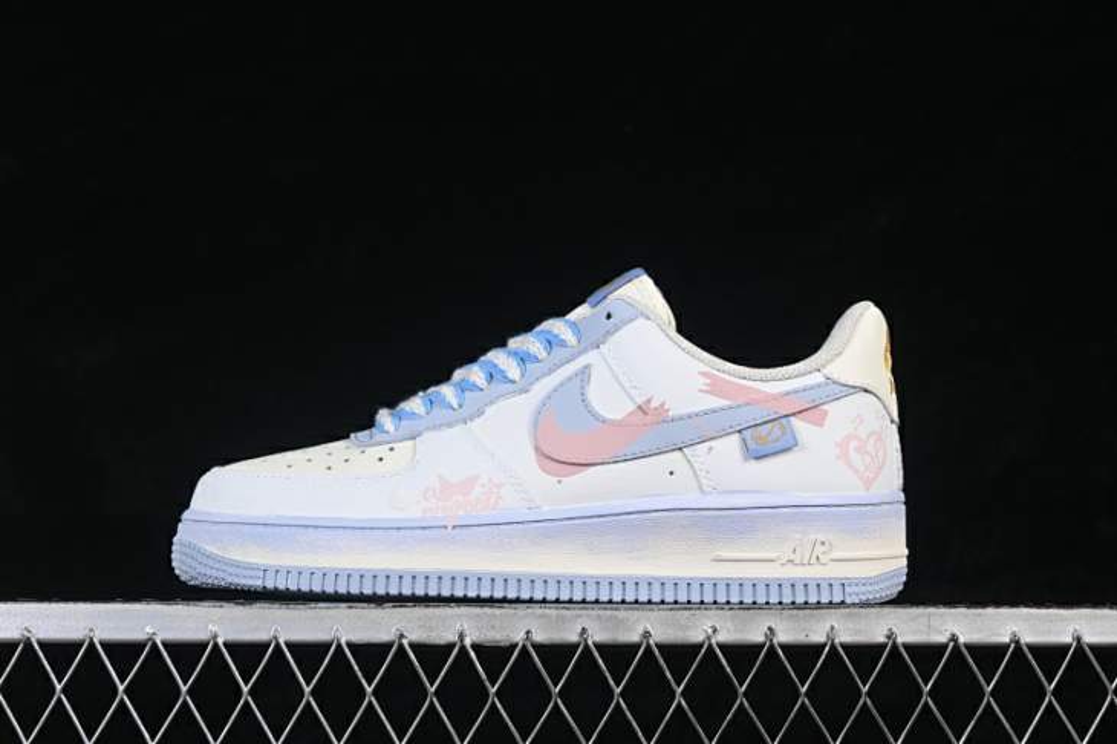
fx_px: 2326
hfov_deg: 27.0
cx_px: 558
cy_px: 372
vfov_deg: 18.2
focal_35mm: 75
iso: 160
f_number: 8
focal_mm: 50
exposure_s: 1/80
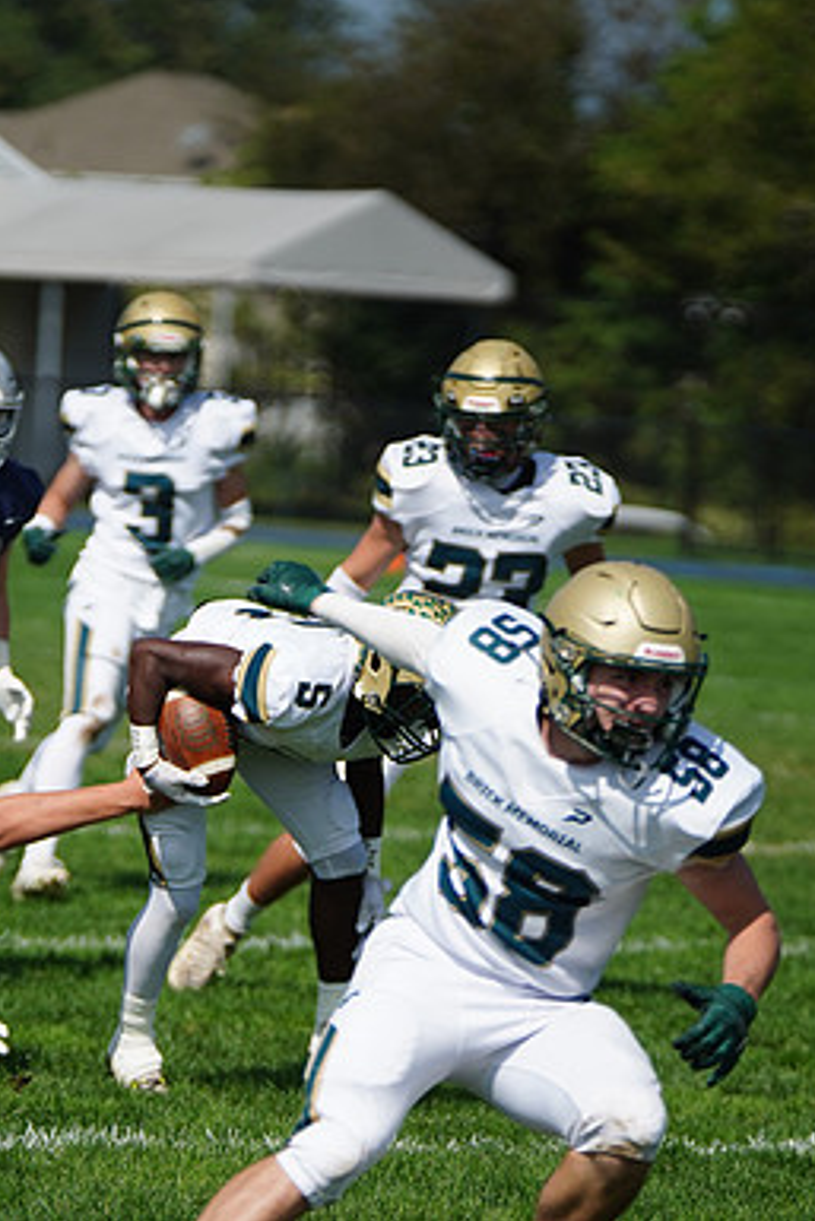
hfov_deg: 4.6
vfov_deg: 6.9
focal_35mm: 297
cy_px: 610
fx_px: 10076
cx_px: 231
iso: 400
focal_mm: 197
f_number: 2.8
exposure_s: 1/8000
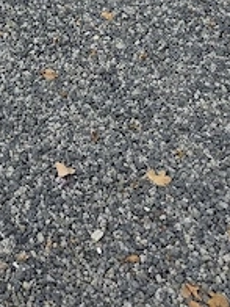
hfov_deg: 14.2
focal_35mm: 94
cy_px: -296
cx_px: -160
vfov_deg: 16.3
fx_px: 833
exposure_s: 1/3333
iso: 80
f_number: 1.7
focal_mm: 6.3
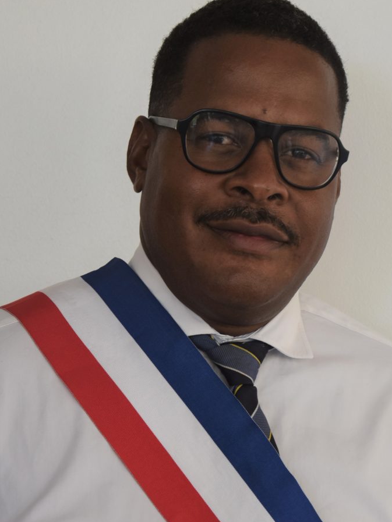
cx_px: 198
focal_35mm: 79
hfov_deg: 18.7
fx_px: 1193
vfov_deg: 24.7
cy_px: 248
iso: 400
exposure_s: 1/100
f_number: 5
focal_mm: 48
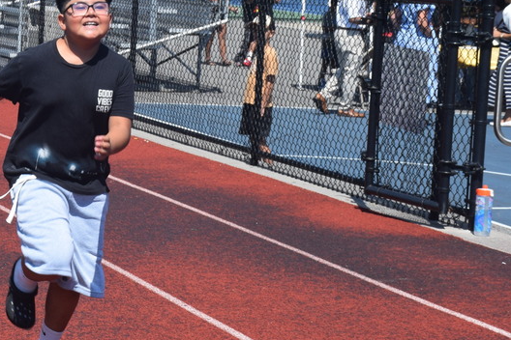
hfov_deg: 15.9
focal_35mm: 128
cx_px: 72
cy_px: 138
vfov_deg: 10.7
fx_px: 1816
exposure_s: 1/320
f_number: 9
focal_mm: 45
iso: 200
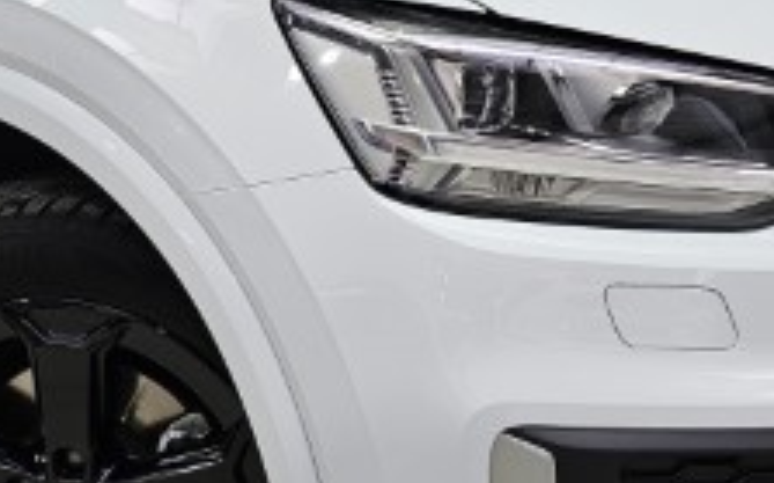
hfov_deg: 29.0
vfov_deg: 18.5
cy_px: 191
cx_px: 198
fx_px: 1475
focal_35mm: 70
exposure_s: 1/100
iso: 40
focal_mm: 6.3
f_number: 1.7
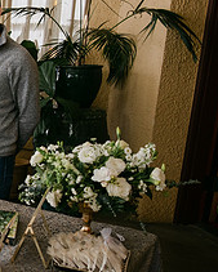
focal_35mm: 62
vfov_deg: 30.3
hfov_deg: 20.4
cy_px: 181
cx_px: -126
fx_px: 500
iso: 320
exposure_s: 1/125
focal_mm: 16
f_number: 2.8
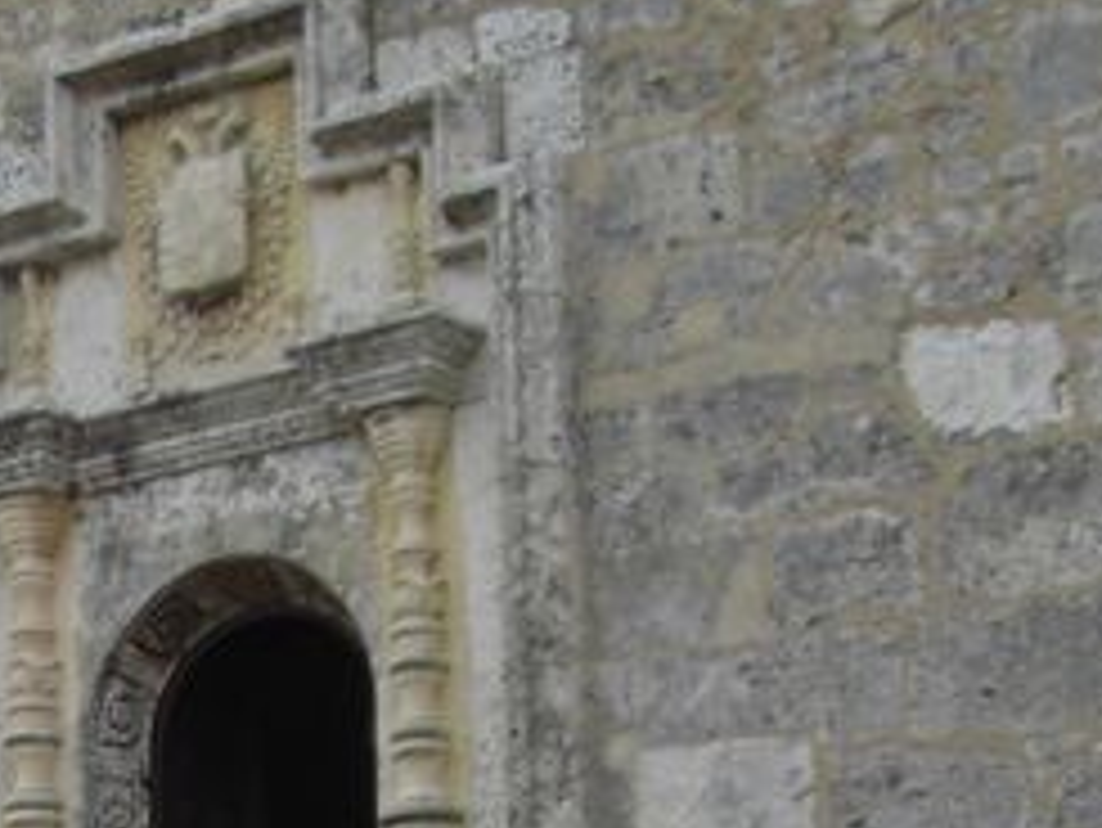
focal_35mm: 159
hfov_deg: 12.1
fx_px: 5064
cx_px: -306
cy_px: 1449
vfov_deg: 9.0
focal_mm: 6.2
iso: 64
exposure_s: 1/160
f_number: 8
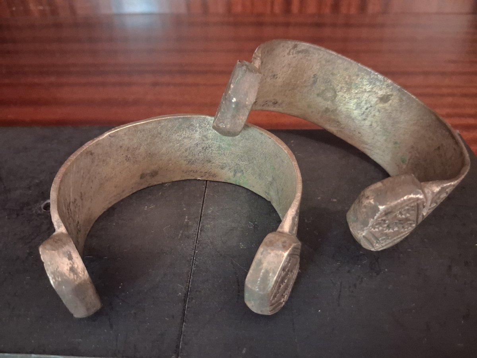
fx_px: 372
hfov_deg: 65.3
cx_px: 238
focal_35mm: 27
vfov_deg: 51.4
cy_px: 179
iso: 1000
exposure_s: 1/17
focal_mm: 4
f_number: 1.8
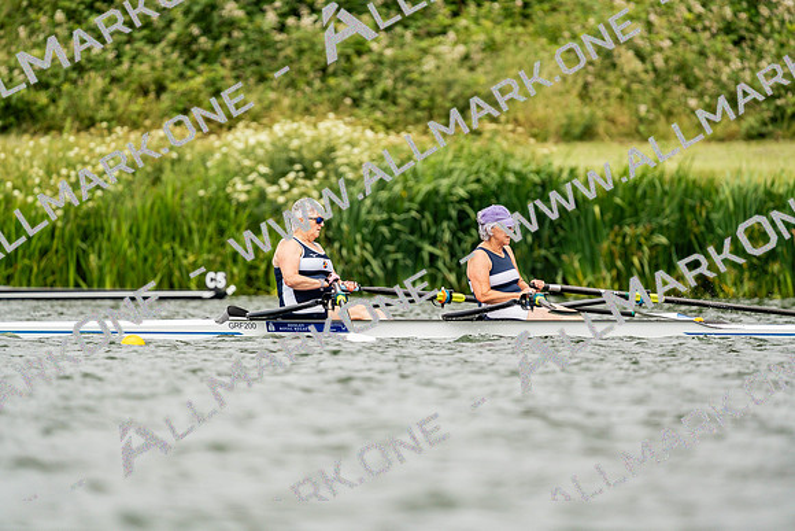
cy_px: 266
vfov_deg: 2.4
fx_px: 12722
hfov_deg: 3.6
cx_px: 398
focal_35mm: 576
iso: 500
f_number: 6.3
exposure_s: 1/2000
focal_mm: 576
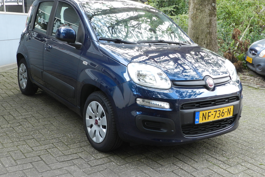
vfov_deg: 33.4
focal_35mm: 40
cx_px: 134
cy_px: 81
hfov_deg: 48.5
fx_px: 294
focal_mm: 6.7
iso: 160
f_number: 4
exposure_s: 1/40
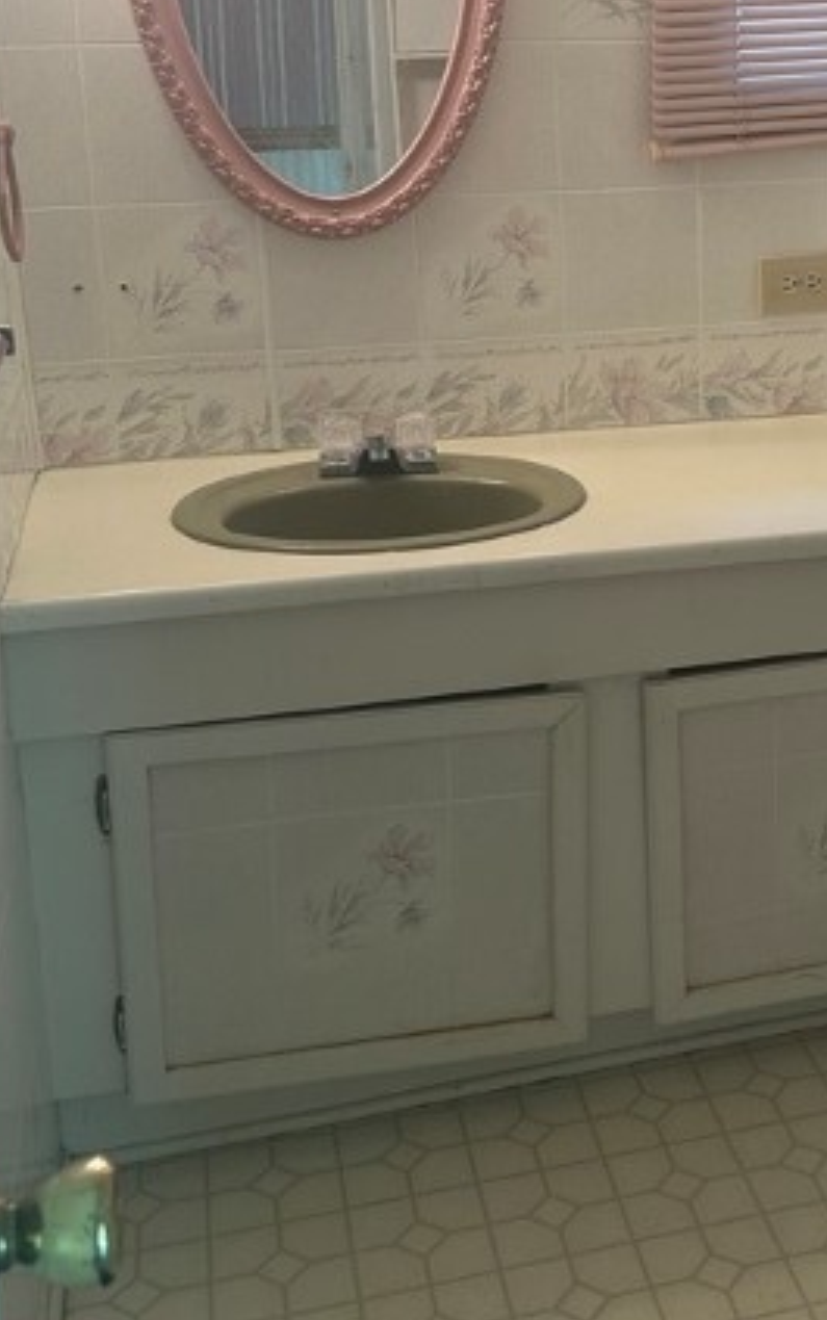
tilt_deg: -13.9
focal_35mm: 50
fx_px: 1800
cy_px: 424
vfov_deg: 39.7
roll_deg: +0.6
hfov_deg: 25.3
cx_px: 708
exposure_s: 1/60
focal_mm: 5.7
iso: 80
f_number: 1.5
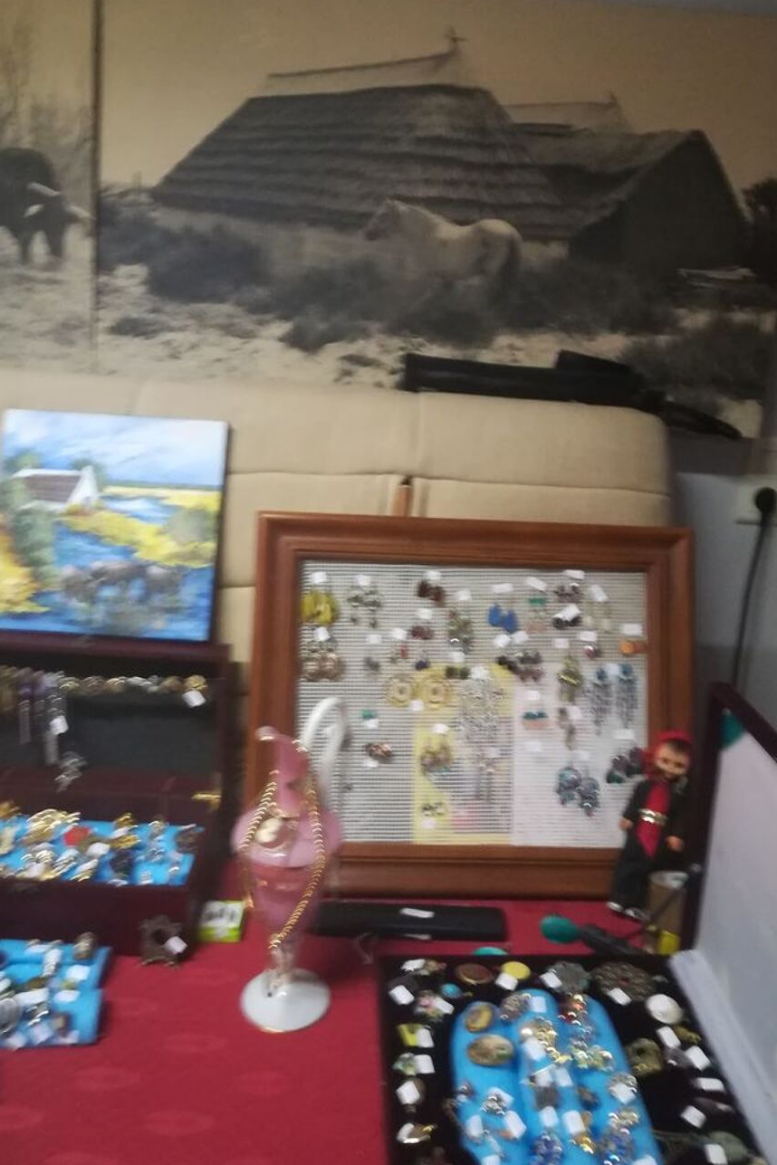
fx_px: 906
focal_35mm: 28
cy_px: 566
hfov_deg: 46.4
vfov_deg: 65.5
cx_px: 411
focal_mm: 3.83
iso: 800
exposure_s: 1/14.3
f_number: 2.2
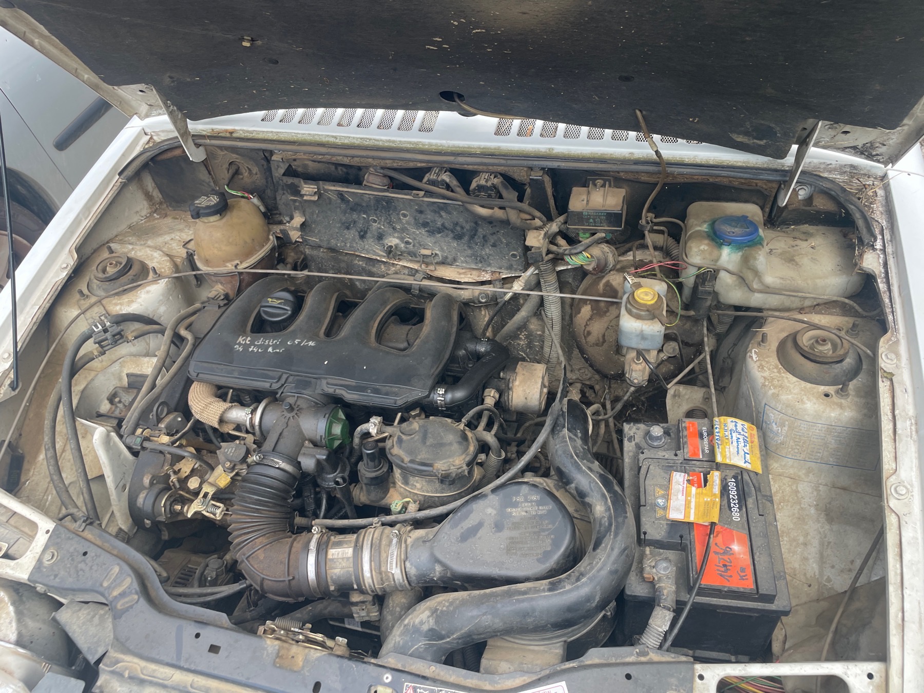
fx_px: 694
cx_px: 462
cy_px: 346
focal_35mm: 26
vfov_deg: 53.1
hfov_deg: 67.3
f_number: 1.6
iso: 32
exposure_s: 1/234
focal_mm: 4.2
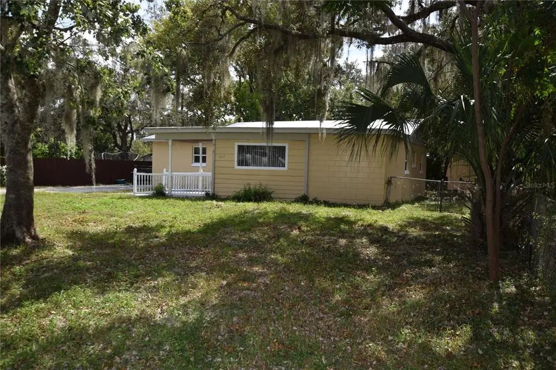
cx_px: 278
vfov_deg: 47.9
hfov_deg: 67.4
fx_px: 417
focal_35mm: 27
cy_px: 185
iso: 100
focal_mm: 18
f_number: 8
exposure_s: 1/200
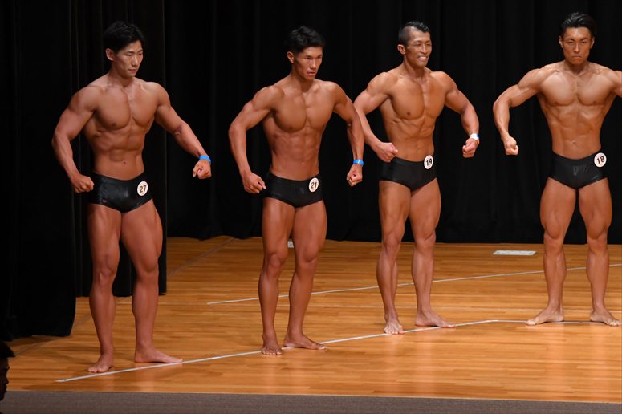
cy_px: 207
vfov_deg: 5.7
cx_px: 311
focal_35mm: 240
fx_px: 4145
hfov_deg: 8.6
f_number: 5.6
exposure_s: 1/400
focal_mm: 160
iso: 4000
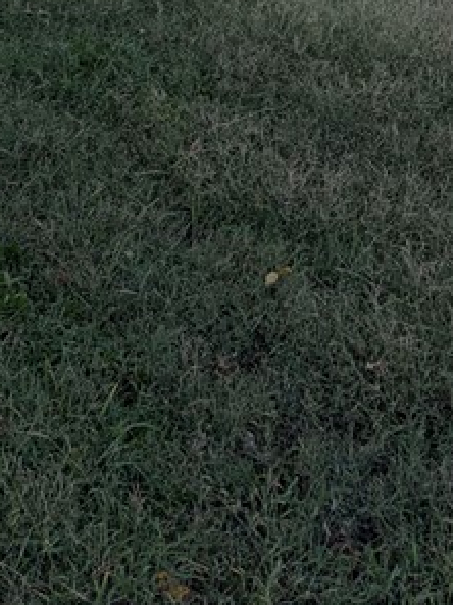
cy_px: -403
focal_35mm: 90
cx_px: 27
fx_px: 1570
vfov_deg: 18.3
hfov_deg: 16.2
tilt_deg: -0.8
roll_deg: -2.4
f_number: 1.6
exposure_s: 1/801
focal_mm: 5.96
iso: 64
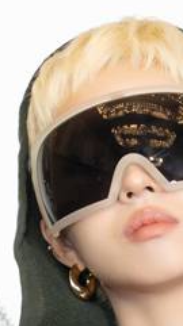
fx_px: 5339
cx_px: 190
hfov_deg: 2.0
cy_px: 767
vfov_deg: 3.5
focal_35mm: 617
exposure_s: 1/125
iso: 500
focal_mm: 105
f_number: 4
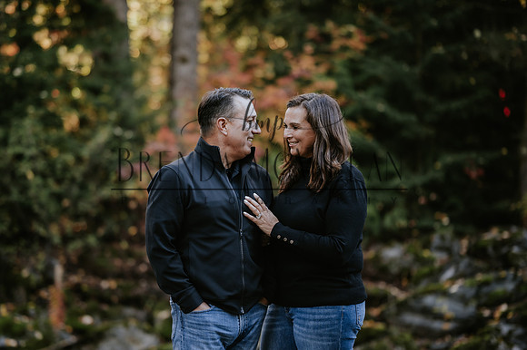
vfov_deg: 14.5
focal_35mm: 94
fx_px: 1378
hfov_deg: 21.6
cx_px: 235
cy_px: 183
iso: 500
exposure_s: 1/800
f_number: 1.8
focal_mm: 85
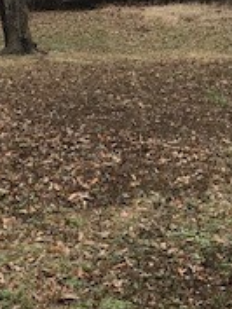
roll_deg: -0.3
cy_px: 155
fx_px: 901
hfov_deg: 14.2
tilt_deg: -13.2
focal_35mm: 101
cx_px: -52
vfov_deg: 19.4
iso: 20
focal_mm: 3.99
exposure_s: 1/560
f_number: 1.8
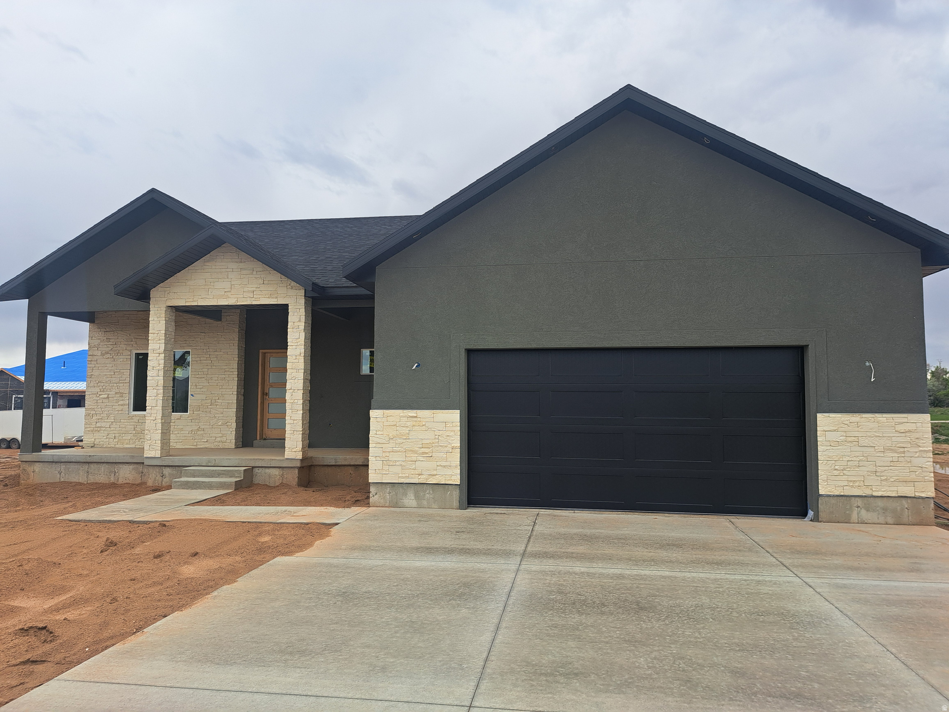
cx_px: 474
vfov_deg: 56.8
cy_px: 356
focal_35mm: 24
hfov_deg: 71.6
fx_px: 658
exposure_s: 1/410
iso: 50
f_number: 1.8
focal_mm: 5.23
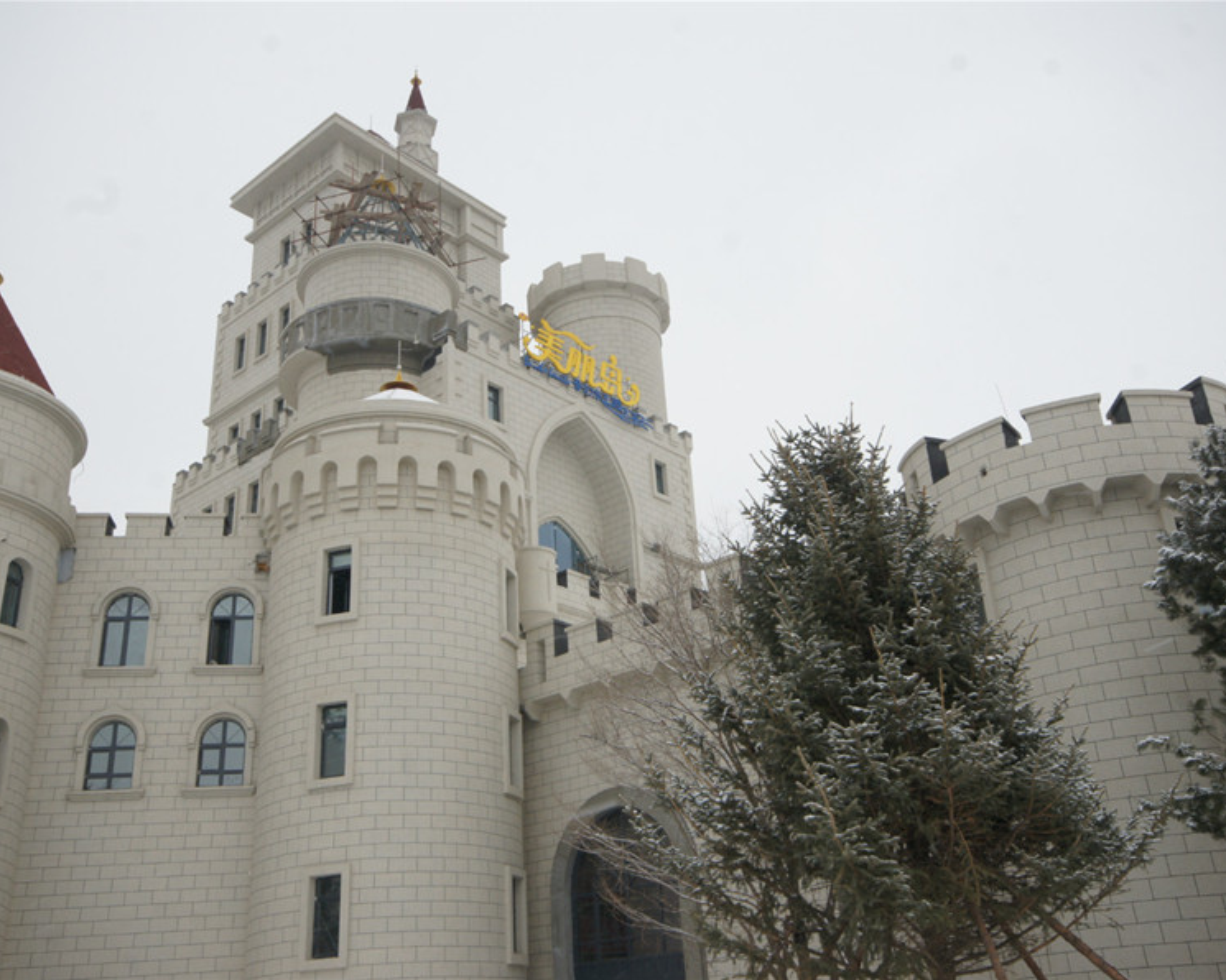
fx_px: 1234
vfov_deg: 43.4
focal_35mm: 34
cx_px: 607
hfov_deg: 52.8
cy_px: 490
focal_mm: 20
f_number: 11
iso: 200
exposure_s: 1/125
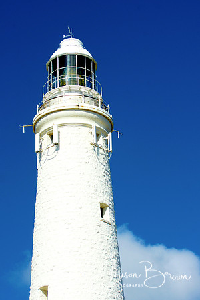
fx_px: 937
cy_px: 150
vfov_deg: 18.2
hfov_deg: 12.2
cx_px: 100
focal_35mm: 112
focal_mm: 75
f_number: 13
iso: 200
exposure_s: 1/400
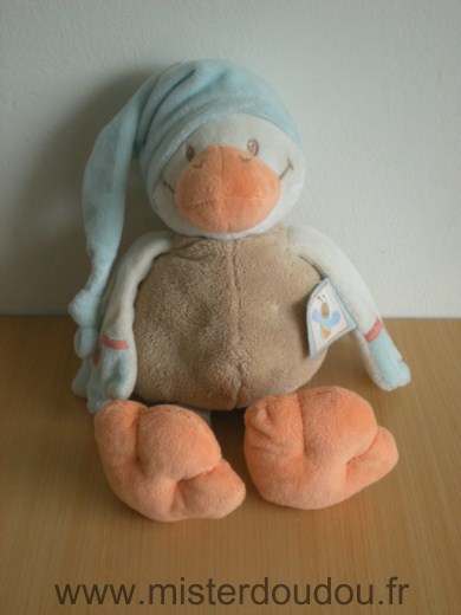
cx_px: 230
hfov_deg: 26.1
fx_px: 994
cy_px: 308
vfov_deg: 34.3
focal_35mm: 56
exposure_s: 1/8
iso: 270
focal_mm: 9.3
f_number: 3.9
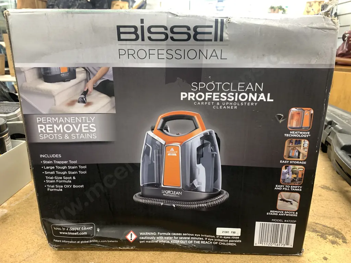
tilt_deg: -18.4
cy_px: 132
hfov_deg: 67.3
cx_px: 176
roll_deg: -0.4
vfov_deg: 53.1
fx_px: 264
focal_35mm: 26
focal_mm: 4.25
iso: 125
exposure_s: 1/50
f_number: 1.8
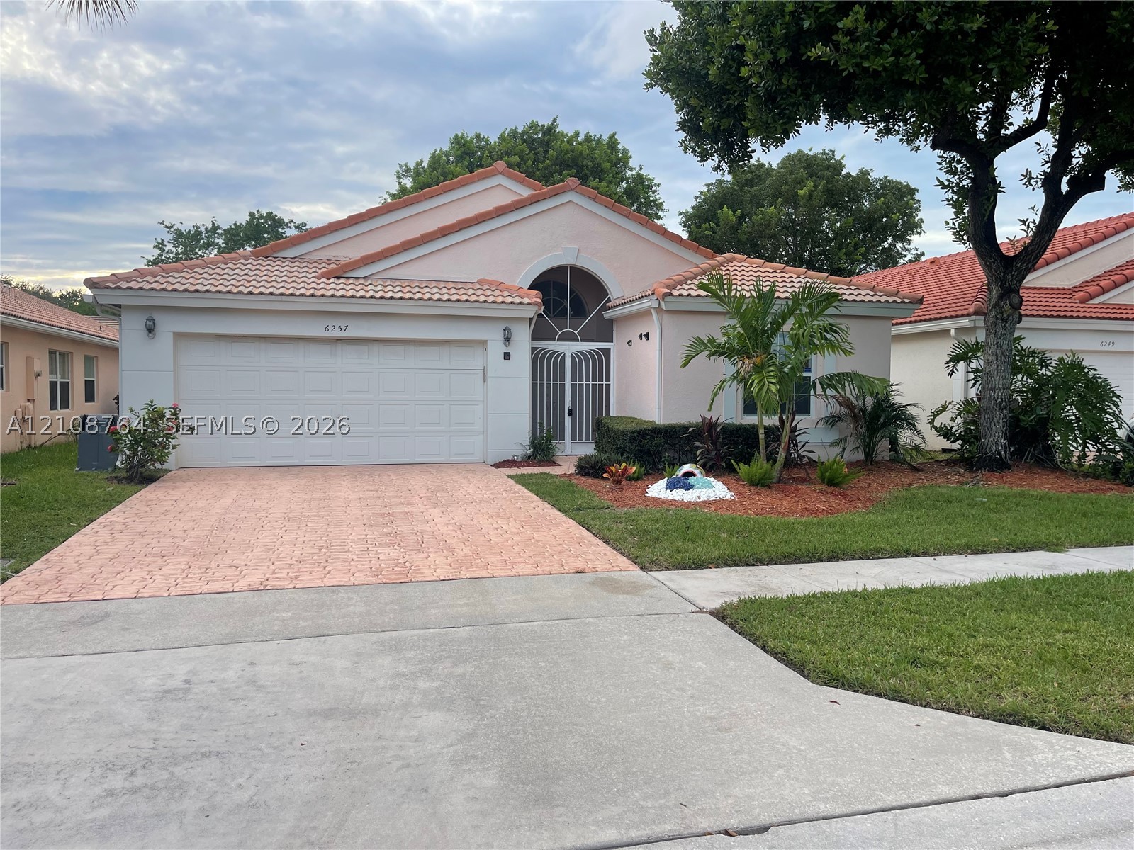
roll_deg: -0.3
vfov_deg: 54.9
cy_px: 425
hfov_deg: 69.4
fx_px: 819
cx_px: 567
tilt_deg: -2.6
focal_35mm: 25
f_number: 1.6
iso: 32
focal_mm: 5.1
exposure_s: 1/664
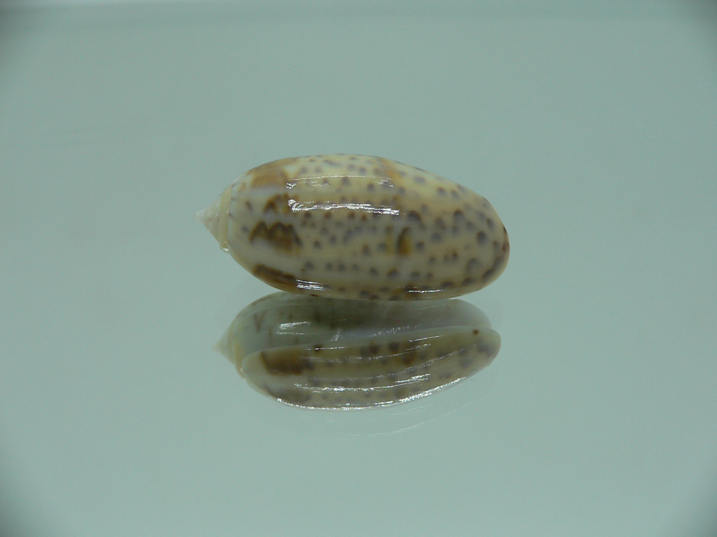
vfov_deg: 40.7
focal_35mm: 35
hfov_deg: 52.6
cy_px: 268
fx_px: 725
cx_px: 358
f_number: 2.8
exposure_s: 1/60
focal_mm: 4.6
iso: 80
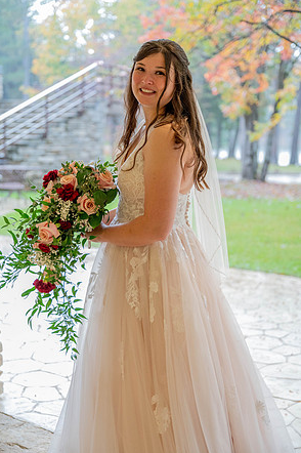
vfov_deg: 35.1
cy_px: 226
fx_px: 716
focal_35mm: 57
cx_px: 149
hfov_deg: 23.7
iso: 4000
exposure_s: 1/60
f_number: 2.8
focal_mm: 56
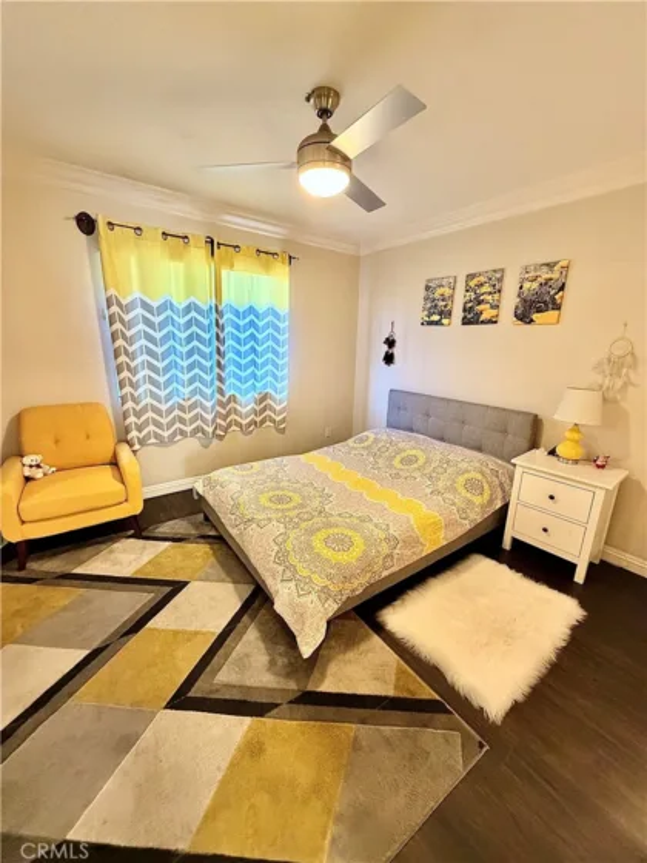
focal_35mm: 14
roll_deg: -2.1
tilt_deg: -14.7
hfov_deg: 85.7
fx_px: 349
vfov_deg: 102.1
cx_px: 324
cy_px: 432
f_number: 2.2
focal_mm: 2.22
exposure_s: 1/60
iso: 640
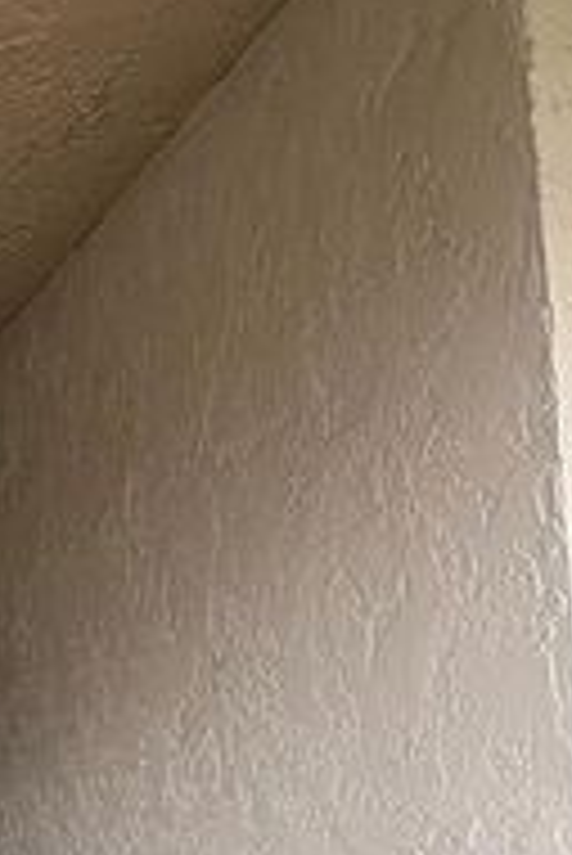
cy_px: 754
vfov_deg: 36.6
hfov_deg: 19.6
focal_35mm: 51
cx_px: -464
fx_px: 1213
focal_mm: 2.22
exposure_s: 1/99
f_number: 2.2
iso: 50
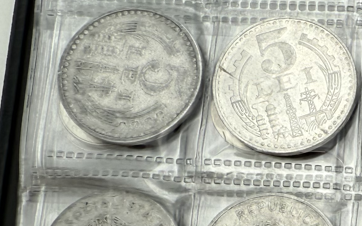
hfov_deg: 19.5
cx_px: 589
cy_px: 266
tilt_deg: -80.2
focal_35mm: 88
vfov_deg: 14.4
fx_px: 868
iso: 40
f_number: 2.2
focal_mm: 2.22
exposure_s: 1/277
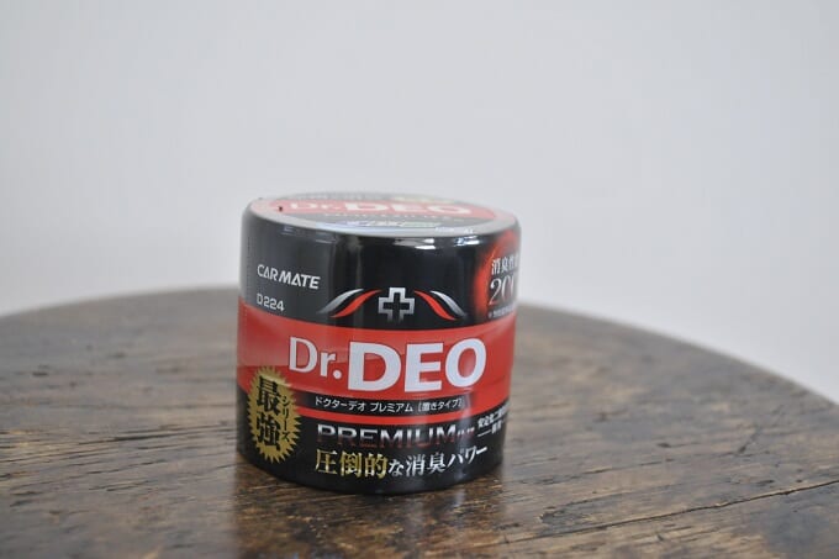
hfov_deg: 45.0
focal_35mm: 44
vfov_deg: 30.8
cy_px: 280
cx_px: 420
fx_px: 1013
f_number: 4.5
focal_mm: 29
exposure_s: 1/30
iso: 800
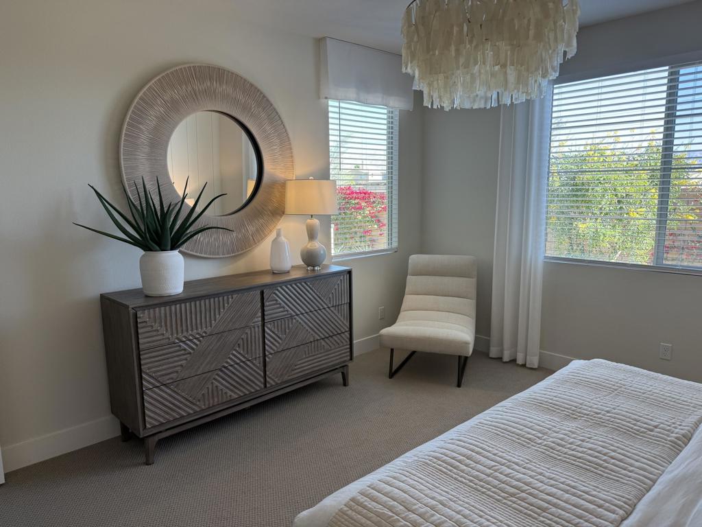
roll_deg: +1.5
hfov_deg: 71.6
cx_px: 351
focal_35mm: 24
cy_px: 264
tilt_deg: -7.5
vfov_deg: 56.8
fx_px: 487
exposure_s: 1/120
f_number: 1.78
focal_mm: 6.76
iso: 80
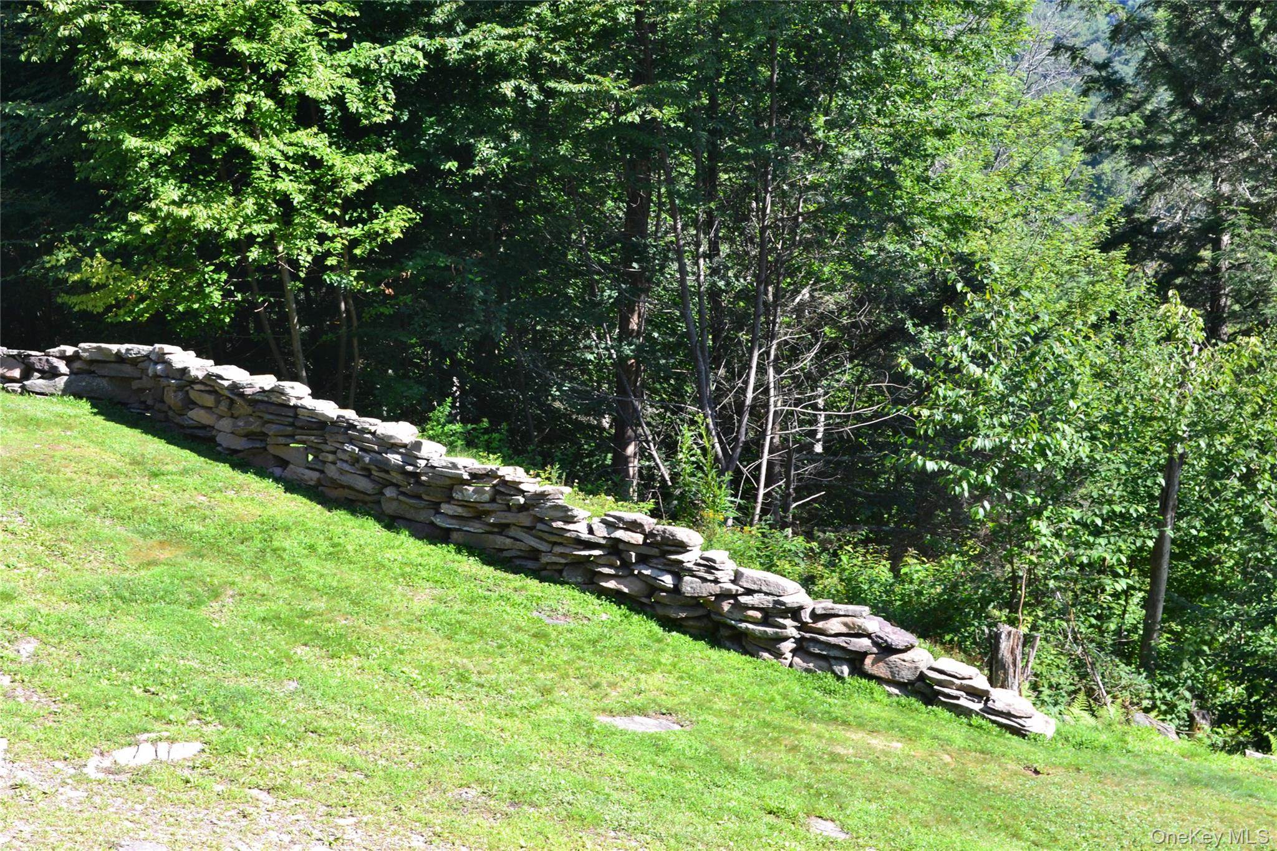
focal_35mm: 60
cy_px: 426
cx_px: 638
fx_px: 2128
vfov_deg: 22.6
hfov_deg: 33.4
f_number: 9
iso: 400
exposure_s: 1/125
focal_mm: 40
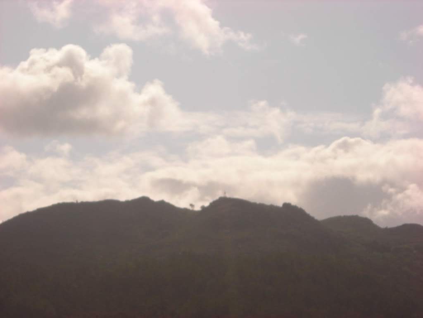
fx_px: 1417
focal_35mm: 116
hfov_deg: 17.0
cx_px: 212
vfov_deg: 12.8
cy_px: 159
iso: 50
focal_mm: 19.2
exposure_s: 1/248
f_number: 10.6
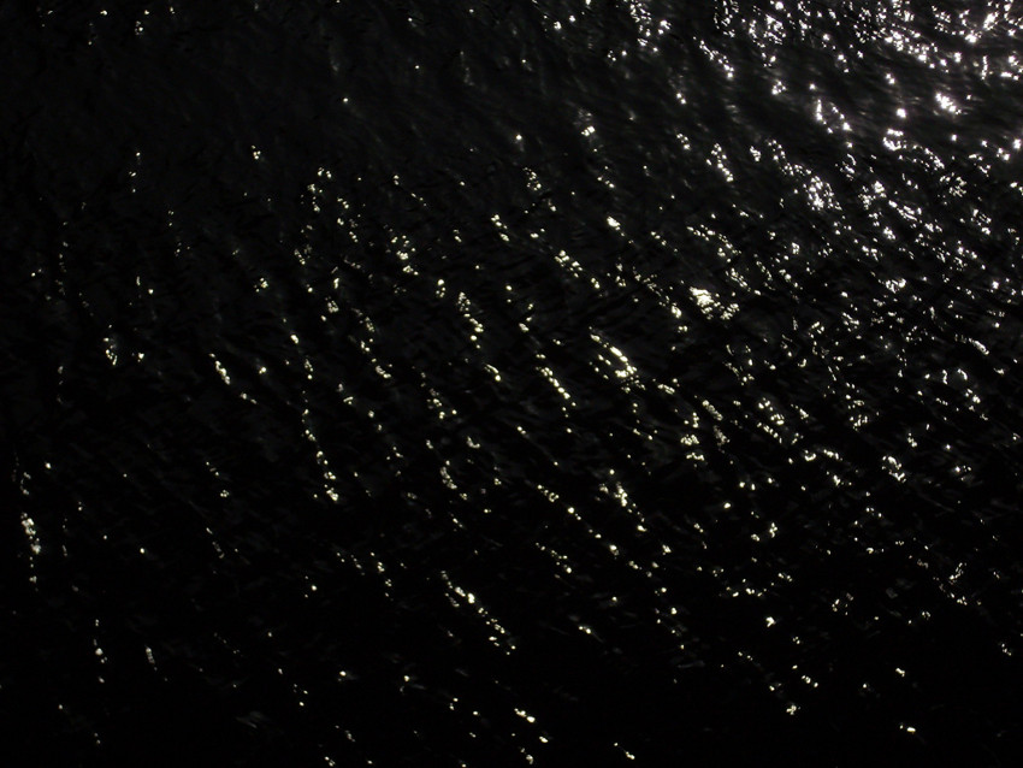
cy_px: 384
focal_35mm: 93
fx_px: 2749
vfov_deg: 15.9
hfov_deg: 21.1
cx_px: 512
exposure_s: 1/1000
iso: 80
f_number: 9.5
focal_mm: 15.3
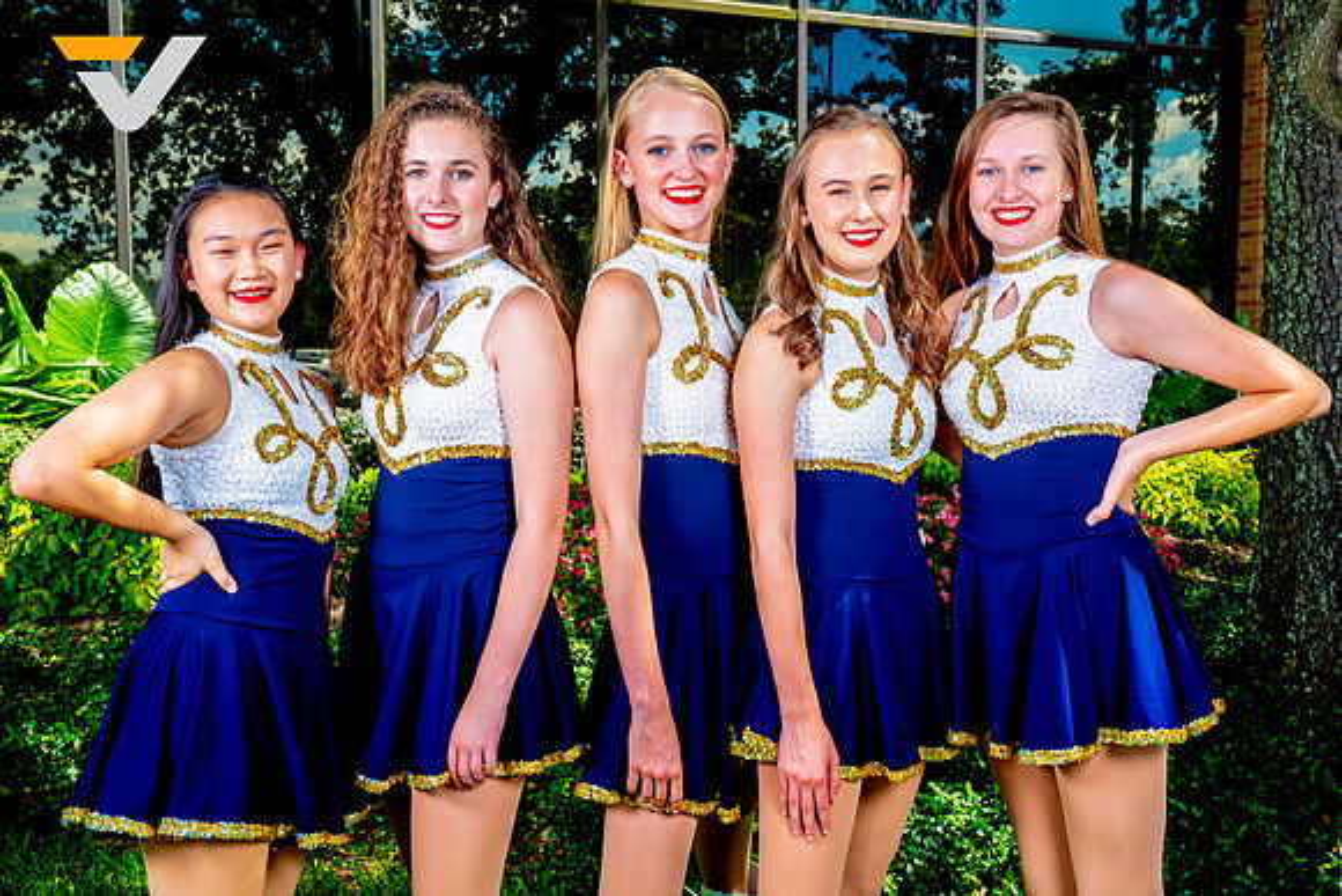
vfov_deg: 35.0
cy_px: 441
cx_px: 673
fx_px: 1421
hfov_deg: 50.5
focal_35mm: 38
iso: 100
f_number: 8
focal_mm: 37
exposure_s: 1/125
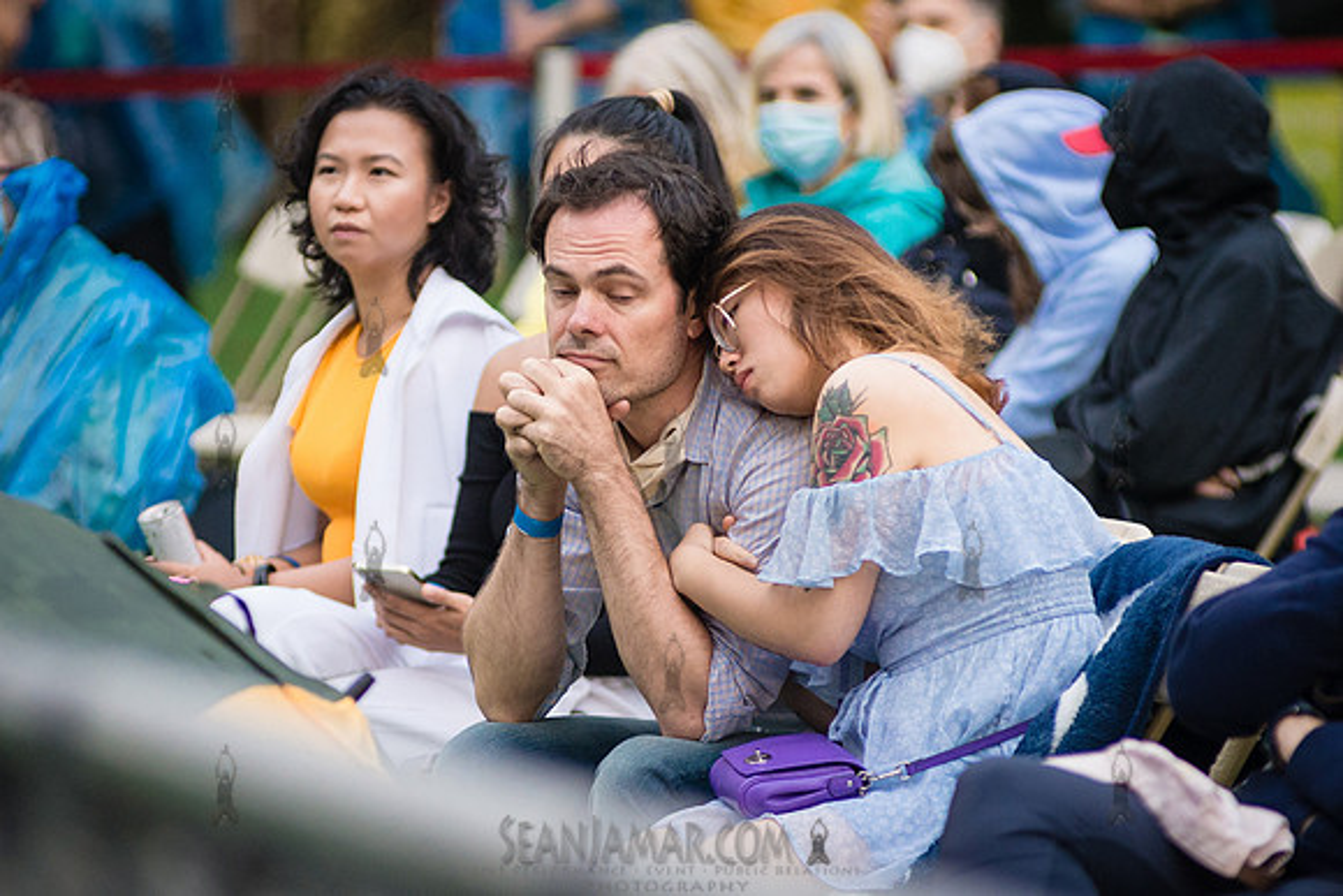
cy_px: 526
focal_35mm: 358
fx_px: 13357
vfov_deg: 3.8
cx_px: 645
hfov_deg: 5.8
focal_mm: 200
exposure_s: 1/500
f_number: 4
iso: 1600
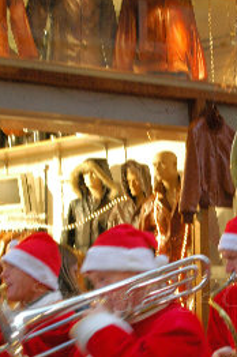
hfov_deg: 15.6
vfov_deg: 23.3
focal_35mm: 87
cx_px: 172
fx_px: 861
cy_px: 245
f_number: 4
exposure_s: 1/30
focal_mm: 38
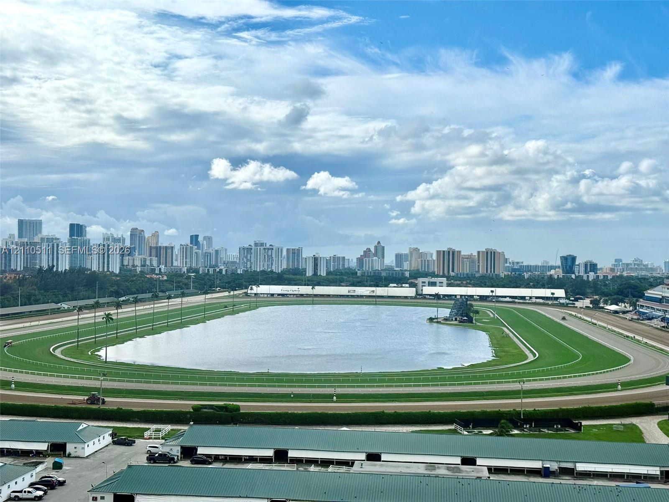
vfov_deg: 30.3
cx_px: 334
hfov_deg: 39.7
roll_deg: -0.5
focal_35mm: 48
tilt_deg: +0.4
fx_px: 928
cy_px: 251
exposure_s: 1/11364
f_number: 1.78
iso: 50
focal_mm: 6.76
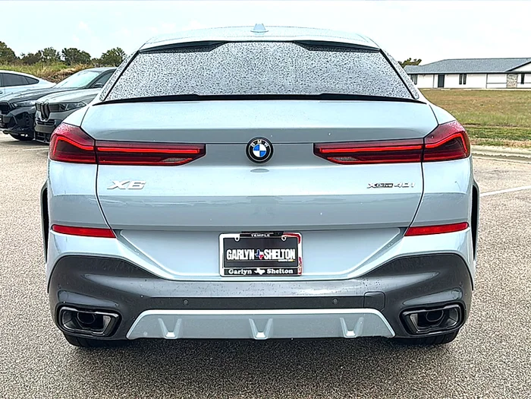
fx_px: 568
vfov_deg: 38.7
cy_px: 200
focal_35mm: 37
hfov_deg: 50.1
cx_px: 266
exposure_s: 1/2075
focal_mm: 6.86
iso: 80
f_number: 1.78
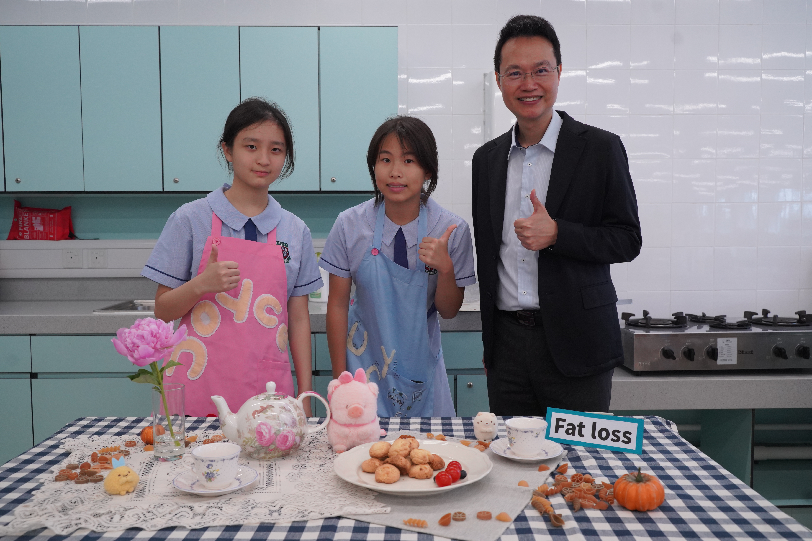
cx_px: 406
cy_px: 270
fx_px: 722
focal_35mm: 32
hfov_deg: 58.7
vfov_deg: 41.1
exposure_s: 1/250
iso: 2500
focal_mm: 32
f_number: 5.6
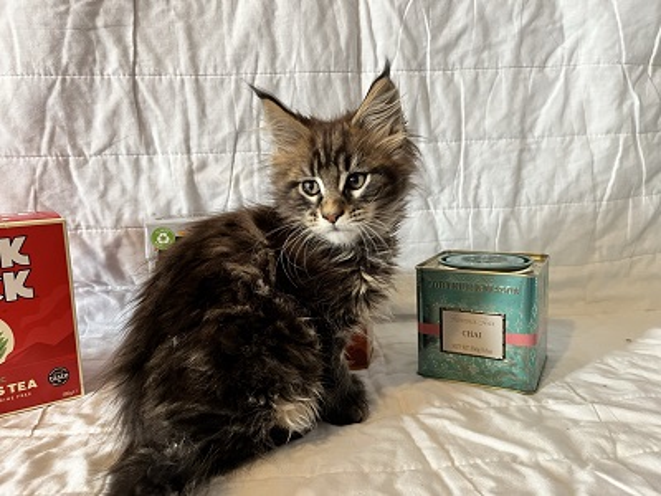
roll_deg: +1.3
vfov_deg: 53.1
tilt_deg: -8.5
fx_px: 496
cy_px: 248
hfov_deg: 67.3
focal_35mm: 26
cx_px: 330
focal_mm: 5.1
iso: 250
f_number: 1.6
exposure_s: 1/60
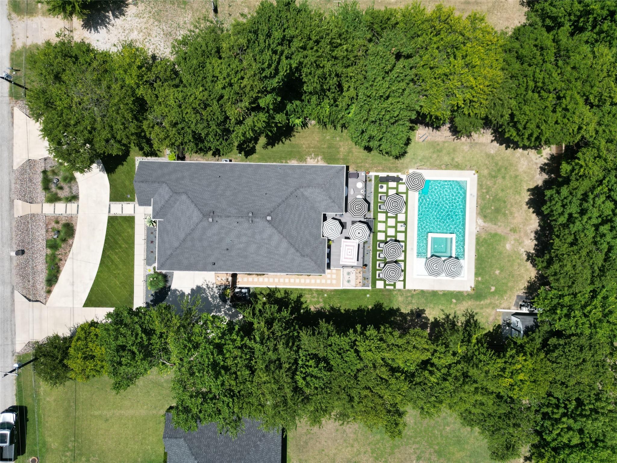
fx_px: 428
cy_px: 232
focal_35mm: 24
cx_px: 308
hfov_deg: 71.6
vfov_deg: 56.8
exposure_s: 1/4000
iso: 160
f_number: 1.7
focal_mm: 6.72
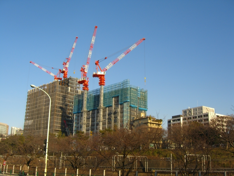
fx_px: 257
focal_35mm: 38
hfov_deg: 49.0
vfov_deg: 37.7
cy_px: 88
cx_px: 117
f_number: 4
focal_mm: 7.9
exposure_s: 1/500
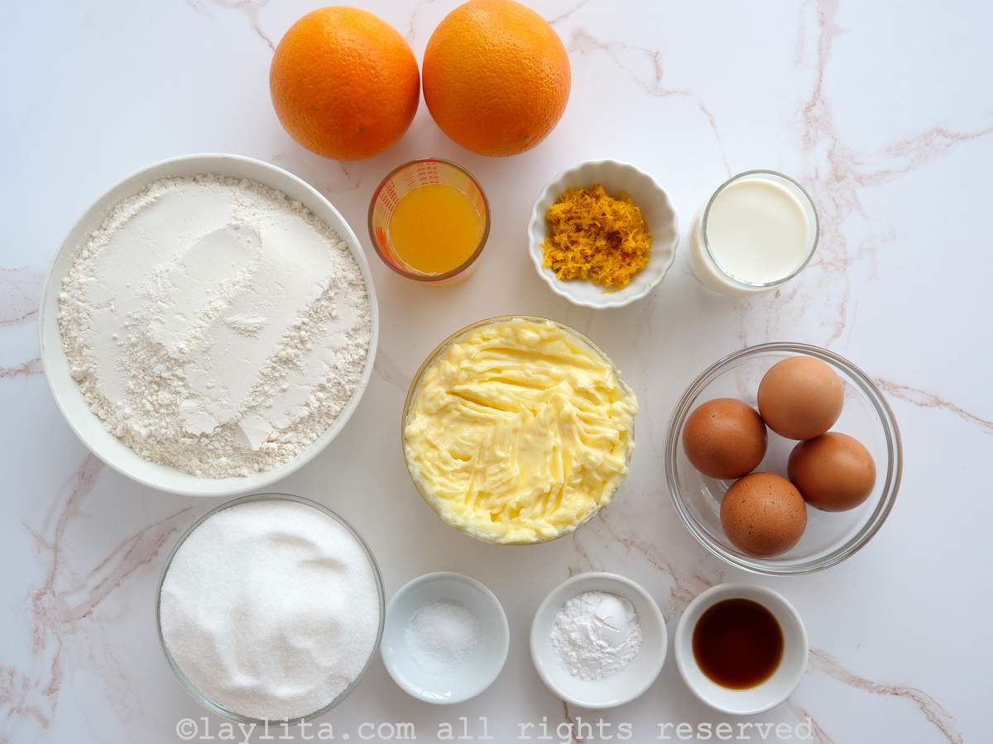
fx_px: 1033
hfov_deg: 51.4
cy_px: 372
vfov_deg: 39.7
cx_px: 496
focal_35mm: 36
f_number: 4
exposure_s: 1/160
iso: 200
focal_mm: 18
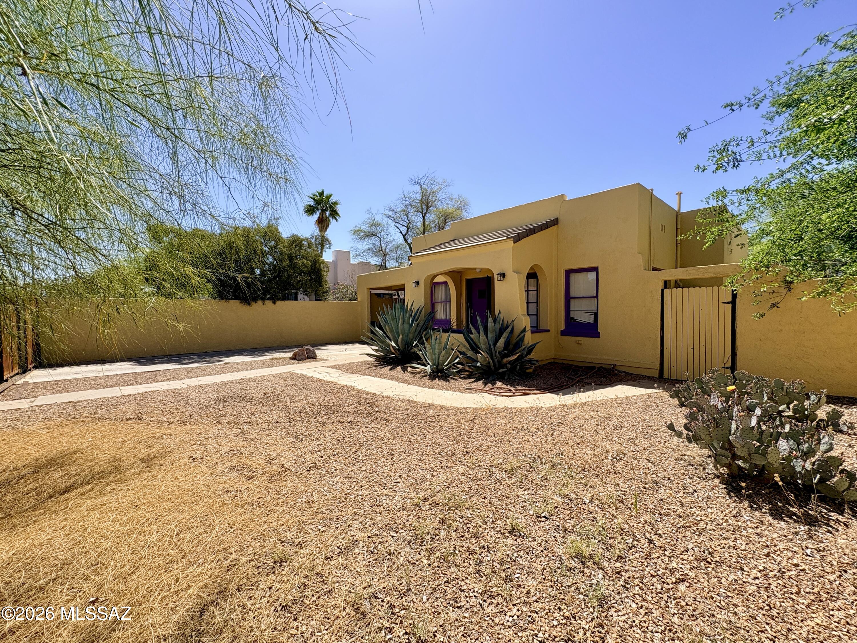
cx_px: 428
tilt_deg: -1.3
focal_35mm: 14
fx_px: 347
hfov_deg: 102.1
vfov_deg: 85.7
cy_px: 322
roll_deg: +0.9
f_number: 2.2
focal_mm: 2.22
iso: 40
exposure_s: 1/1880
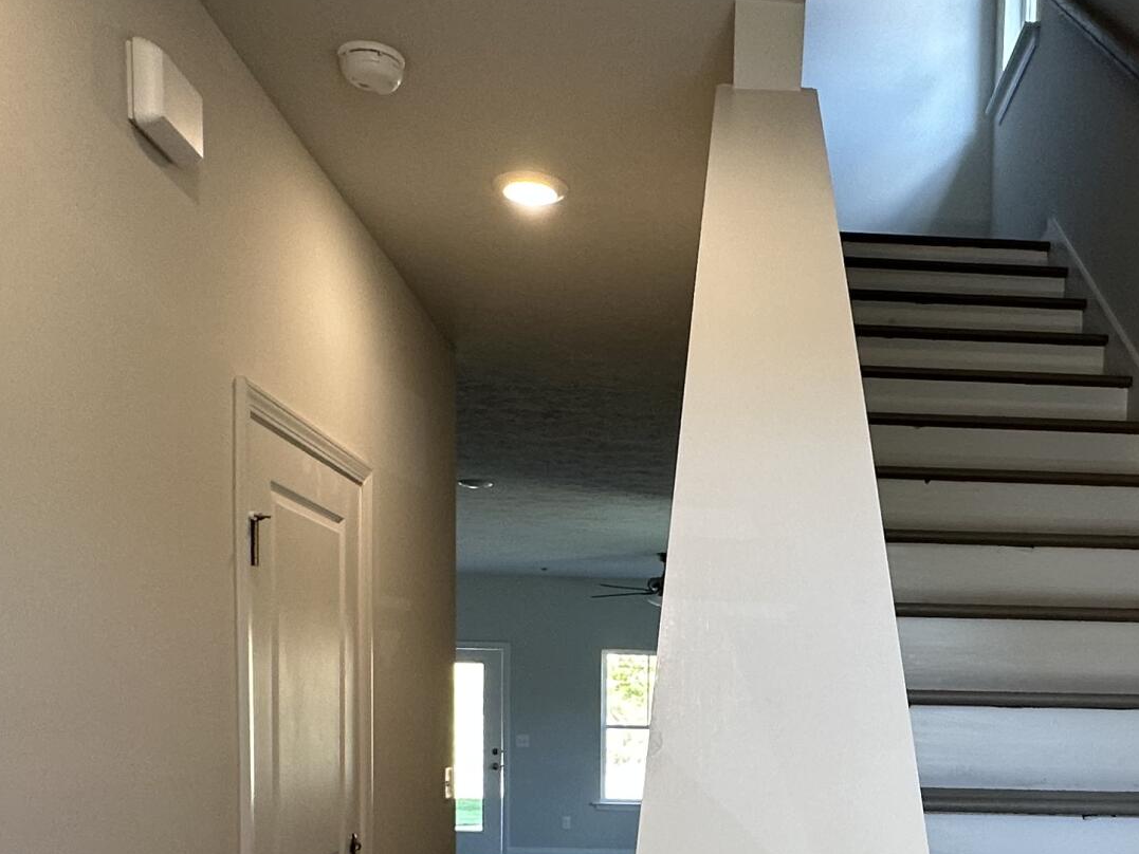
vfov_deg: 34.1
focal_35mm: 39
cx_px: 783
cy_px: 820
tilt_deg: -4.0
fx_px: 1283
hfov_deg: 46.9
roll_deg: -1.4
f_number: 2.2
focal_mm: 2.22
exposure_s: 1/120
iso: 100
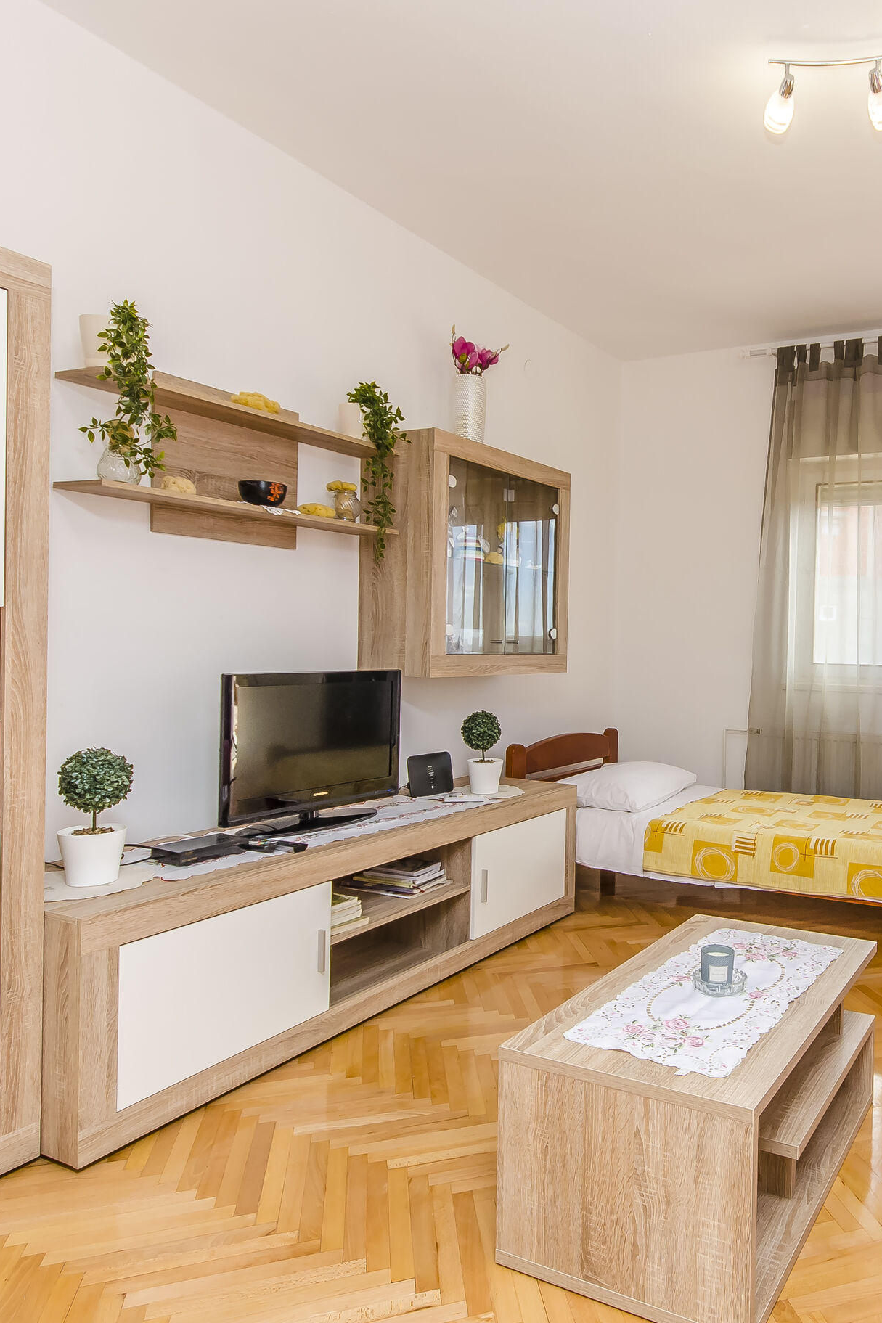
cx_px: 682
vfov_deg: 76.1
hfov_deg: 52.2
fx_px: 845
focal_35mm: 23
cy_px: 661
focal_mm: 10
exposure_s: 1/100
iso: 200
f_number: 7.1
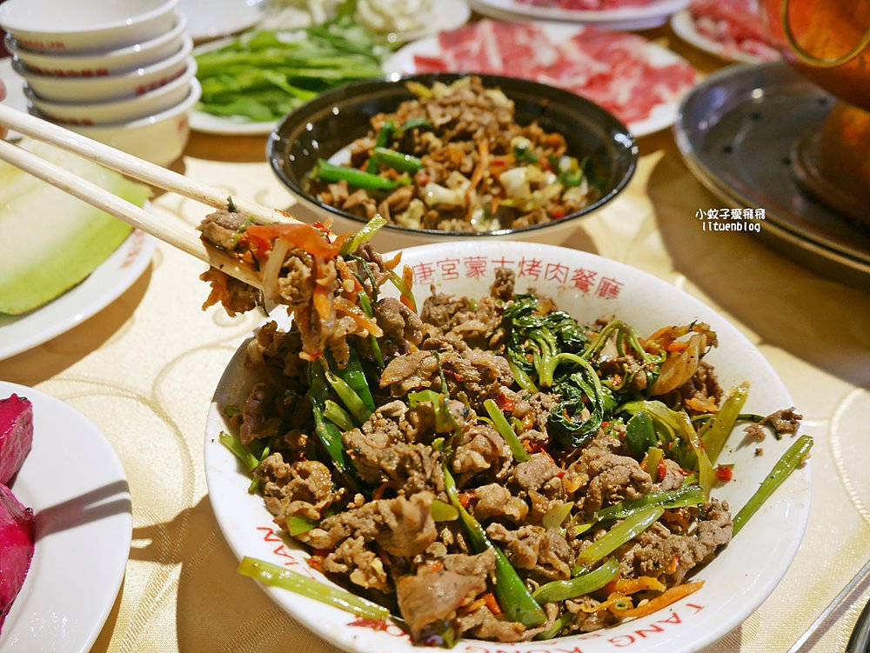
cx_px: 435
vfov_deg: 49.8
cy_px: 326
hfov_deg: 63.4
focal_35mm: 28
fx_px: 704
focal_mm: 14
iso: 500
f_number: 3.5
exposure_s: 1/60
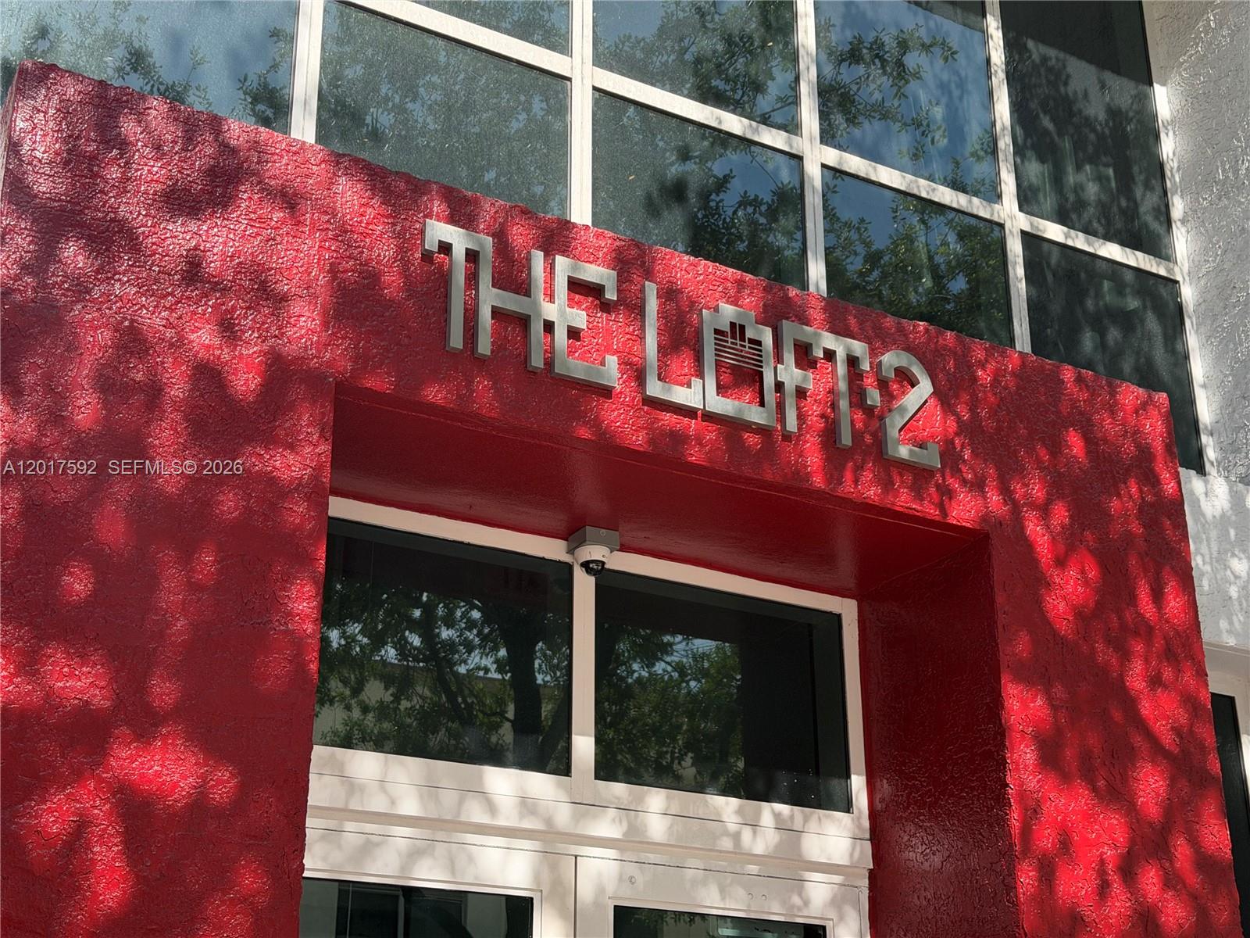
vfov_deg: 30.3
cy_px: 469
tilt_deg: +21.7
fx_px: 1733
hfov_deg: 39.7
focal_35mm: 48
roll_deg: -0.4
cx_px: 625
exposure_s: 1/1377
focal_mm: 6.76
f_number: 1.78
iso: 100
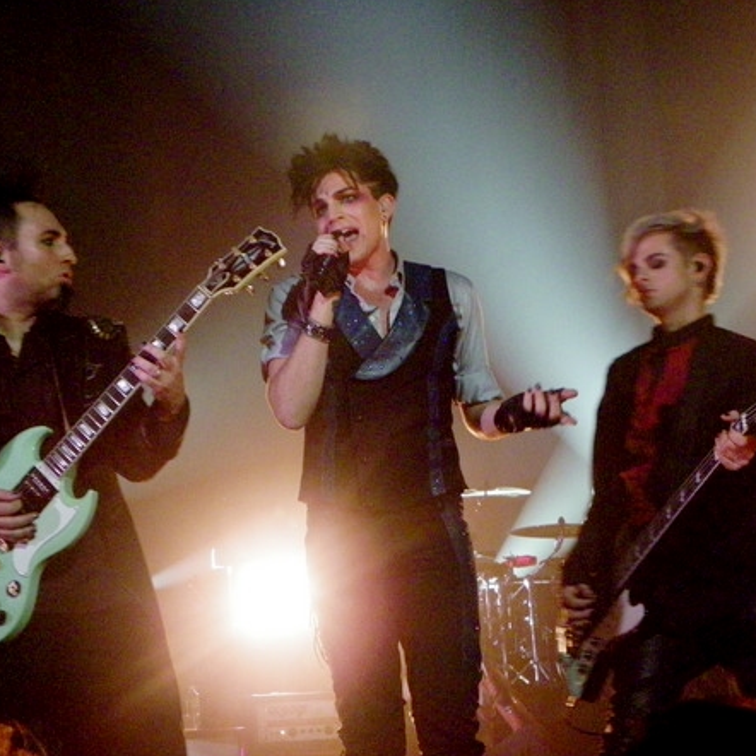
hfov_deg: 23.9
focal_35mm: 72
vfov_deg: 24.0
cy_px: 376
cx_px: 299
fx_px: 1779
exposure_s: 1/80
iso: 800
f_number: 3.5
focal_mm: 10.7
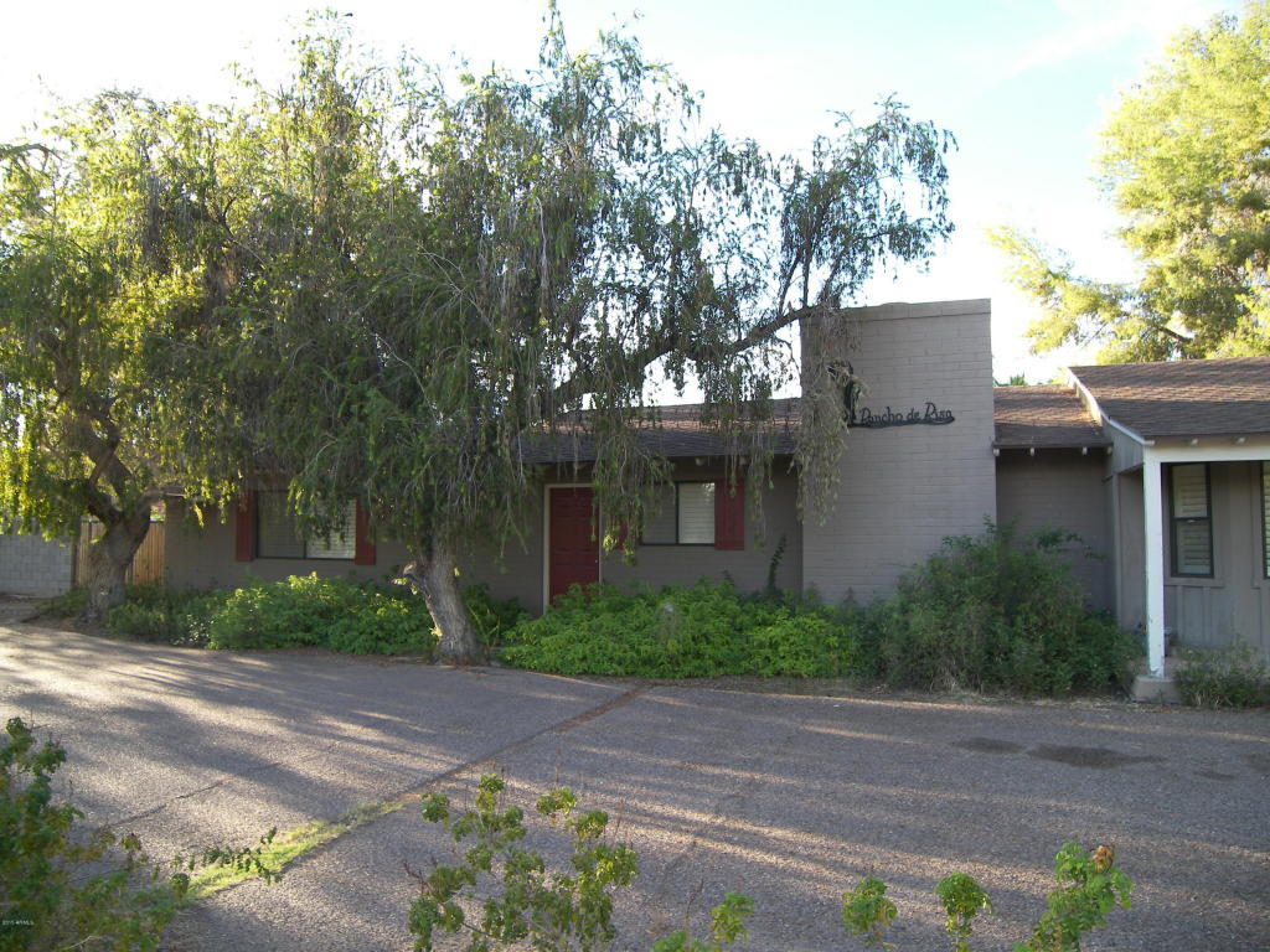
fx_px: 881
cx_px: 635
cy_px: 476
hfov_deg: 71.6
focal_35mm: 24
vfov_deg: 56.8
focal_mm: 5
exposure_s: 1/80
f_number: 2.8
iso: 50
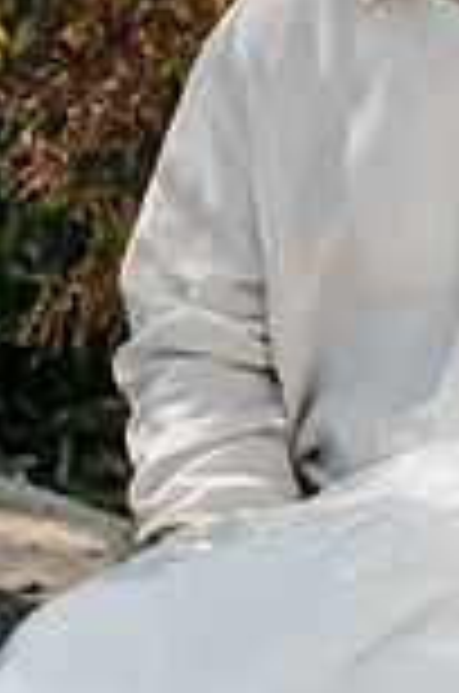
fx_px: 2805
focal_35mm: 146
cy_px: 279
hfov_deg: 9.2
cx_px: 596
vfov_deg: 14.1
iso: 250
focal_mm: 50
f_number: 2
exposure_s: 1/1250
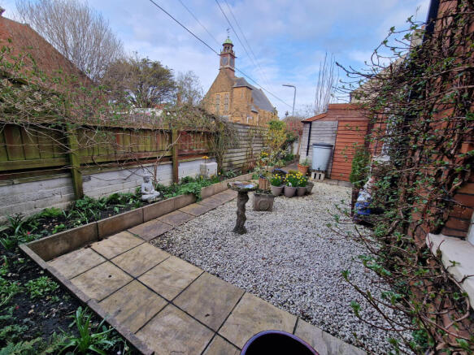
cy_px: 178
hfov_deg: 106.2
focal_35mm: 13
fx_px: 178
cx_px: 237
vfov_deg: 89.9
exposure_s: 1/473
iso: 50
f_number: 2.2
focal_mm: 2.2
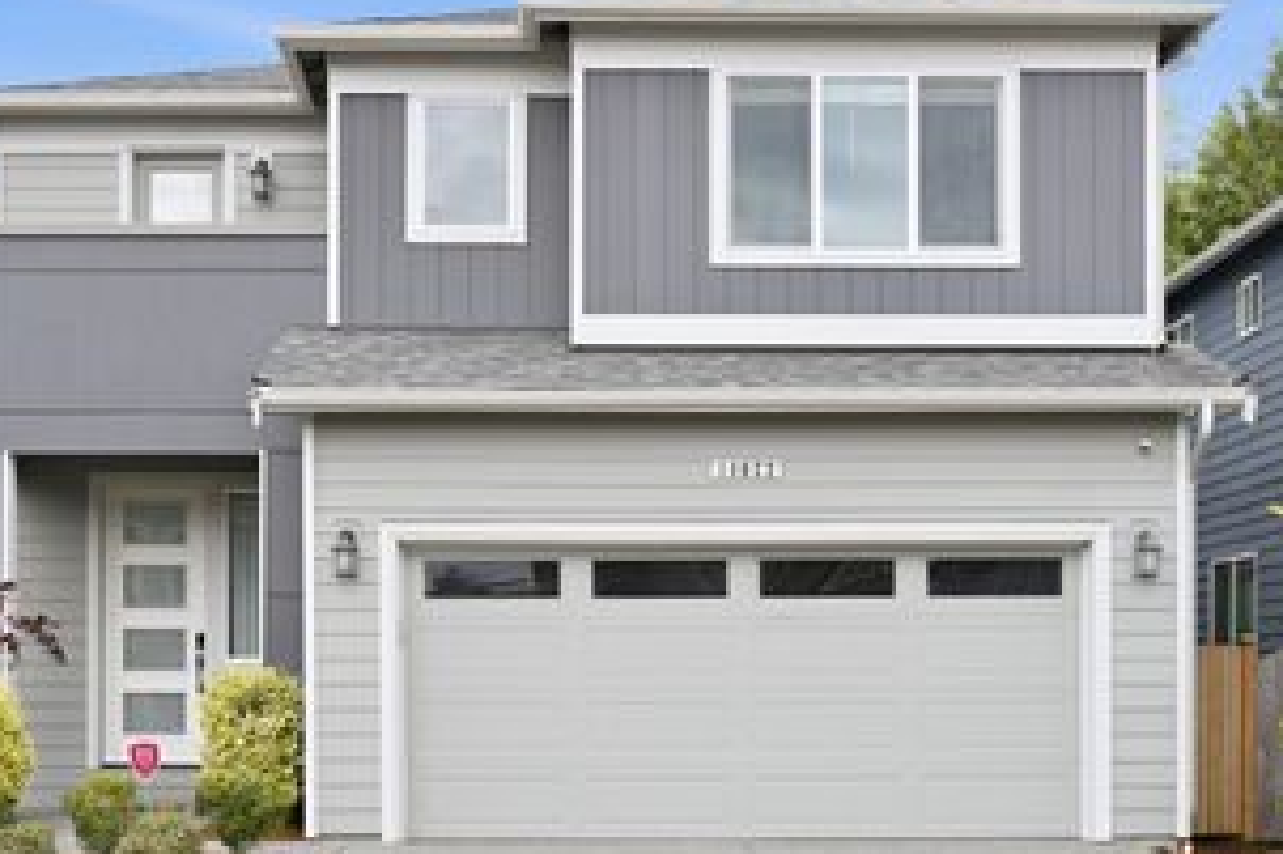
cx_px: 561
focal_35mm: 53
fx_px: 1888
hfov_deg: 37.5
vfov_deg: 25.5
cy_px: 376
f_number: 9
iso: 400
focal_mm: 32
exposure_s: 1/100
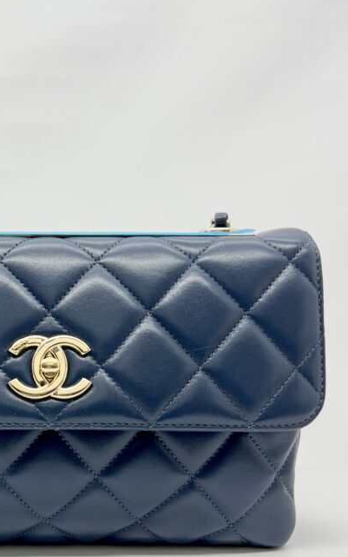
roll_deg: +0.6
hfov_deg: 28.2
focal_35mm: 44
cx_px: 38
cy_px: 366
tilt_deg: -9.0
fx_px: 667
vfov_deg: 44.7
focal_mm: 5.7
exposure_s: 1/120
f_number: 1.5
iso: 32
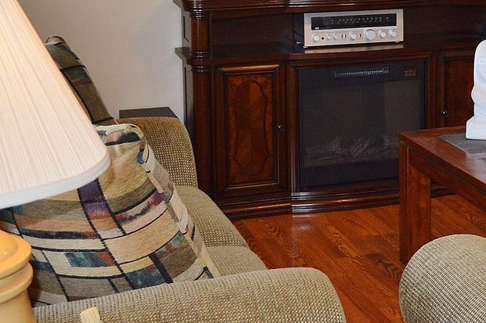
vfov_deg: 14.9
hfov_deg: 21.2
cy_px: -34
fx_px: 1201
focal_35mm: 89
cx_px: 588
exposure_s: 1/60
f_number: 3.5
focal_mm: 18
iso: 450
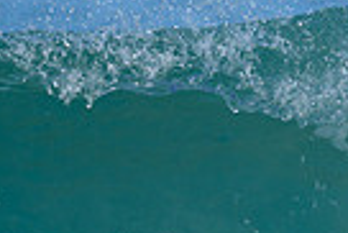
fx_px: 45268
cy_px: 346
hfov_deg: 0.4
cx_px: 627
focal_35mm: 4678
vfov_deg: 0.3
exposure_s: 1/2000
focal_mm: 800
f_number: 6.3
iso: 220
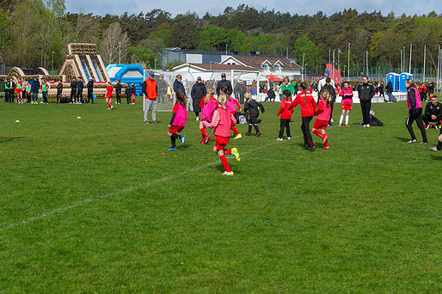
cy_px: 132
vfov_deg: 17.2
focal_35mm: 79
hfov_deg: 25.7
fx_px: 969
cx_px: 232
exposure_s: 1/500
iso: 100
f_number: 5
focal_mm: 70
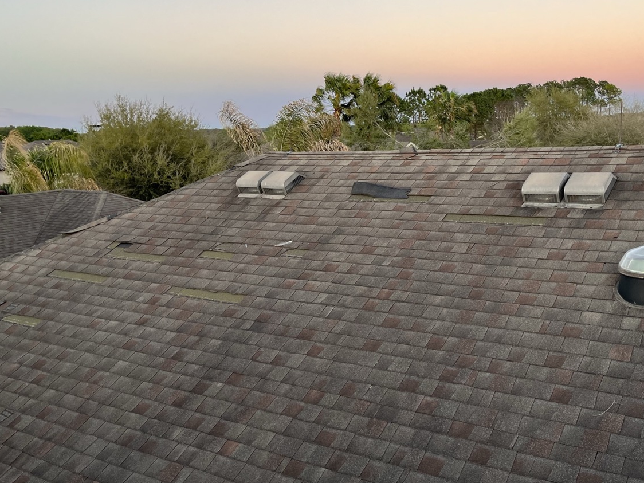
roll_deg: +3.1
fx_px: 688
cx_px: 410
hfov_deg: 49.6
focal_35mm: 37
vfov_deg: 38.7
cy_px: 248
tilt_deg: -7.8
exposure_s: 1/121
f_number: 1.6
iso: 64
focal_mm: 5.1
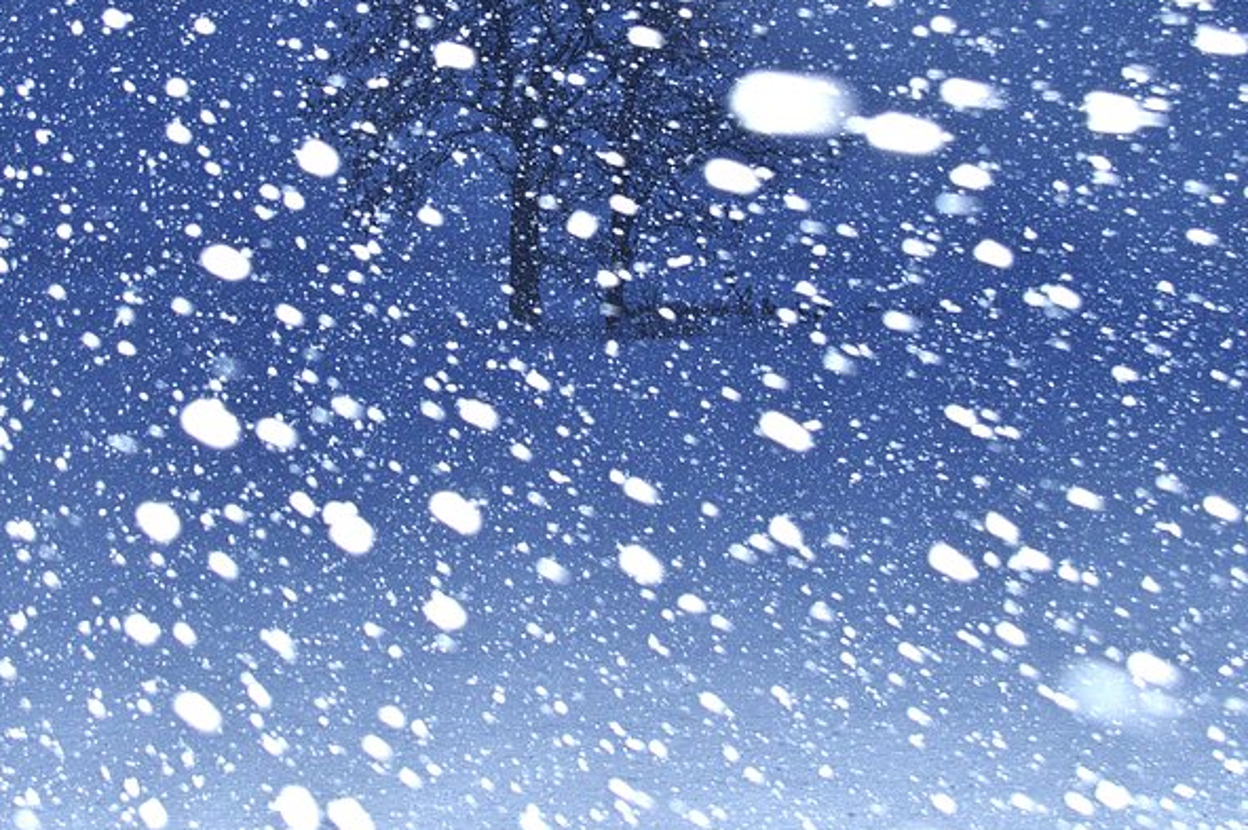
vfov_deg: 17.3
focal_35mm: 78
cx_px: 572
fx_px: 2702
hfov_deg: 26.0
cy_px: 155
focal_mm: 30
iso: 200
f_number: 6.7
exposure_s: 1/60
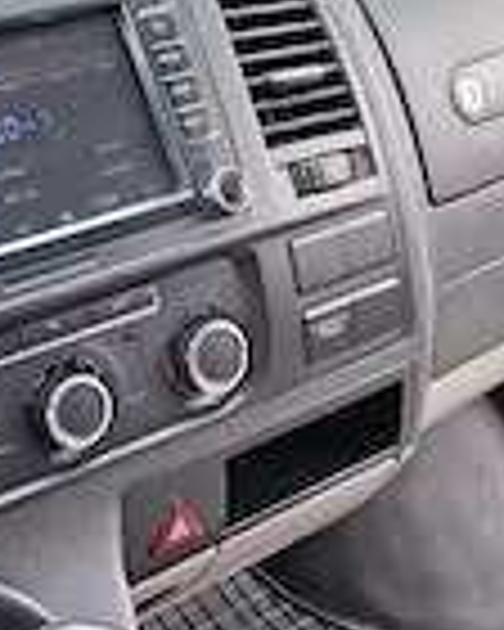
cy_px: 248
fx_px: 1193
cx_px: 104
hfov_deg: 23.5
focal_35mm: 64
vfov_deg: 29.5
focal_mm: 5.54
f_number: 1.8
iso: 40
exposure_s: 1/175
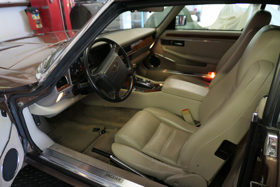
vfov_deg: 53.1
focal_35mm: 24
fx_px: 187
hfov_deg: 73.7
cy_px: 94
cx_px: 140
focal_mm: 8.8
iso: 160
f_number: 1.4
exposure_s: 1/60
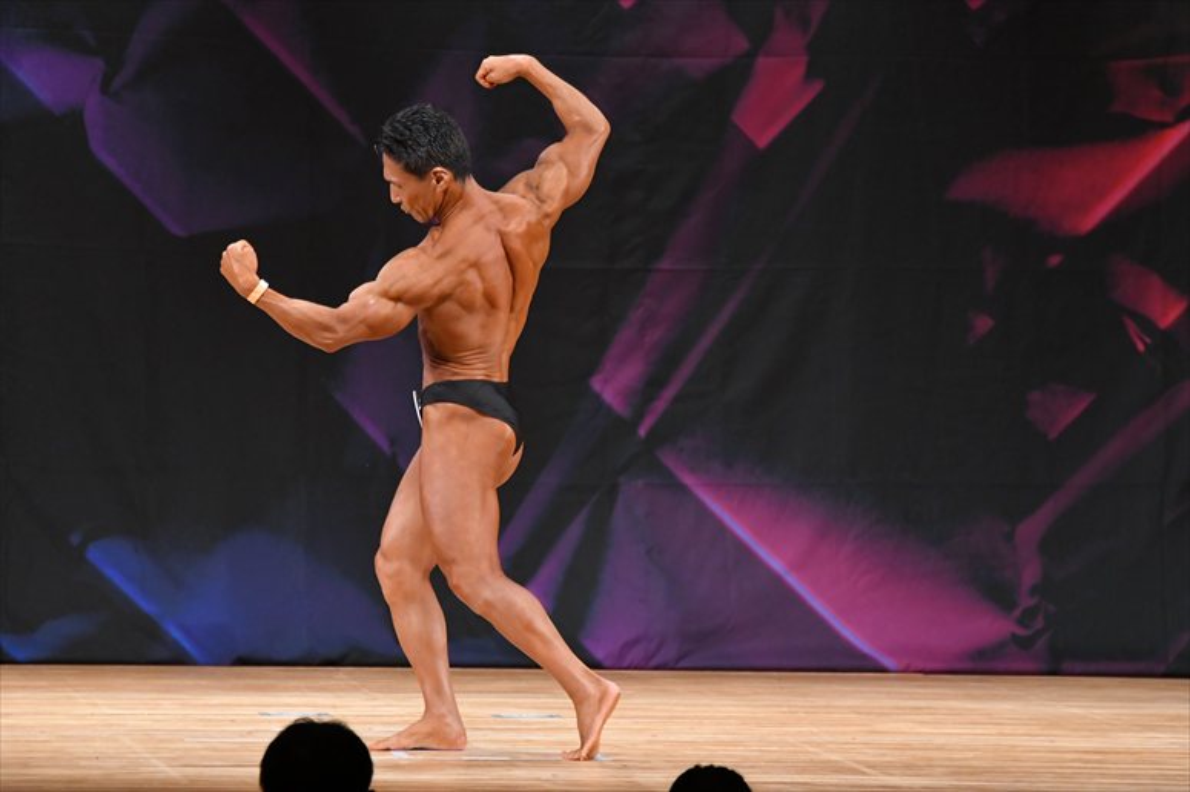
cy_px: 396
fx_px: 9416
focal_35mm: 285
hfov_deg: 7.2
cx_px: 595
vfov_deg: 4.8
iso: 3200
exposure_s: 1/400
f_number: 5.6
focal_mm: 190
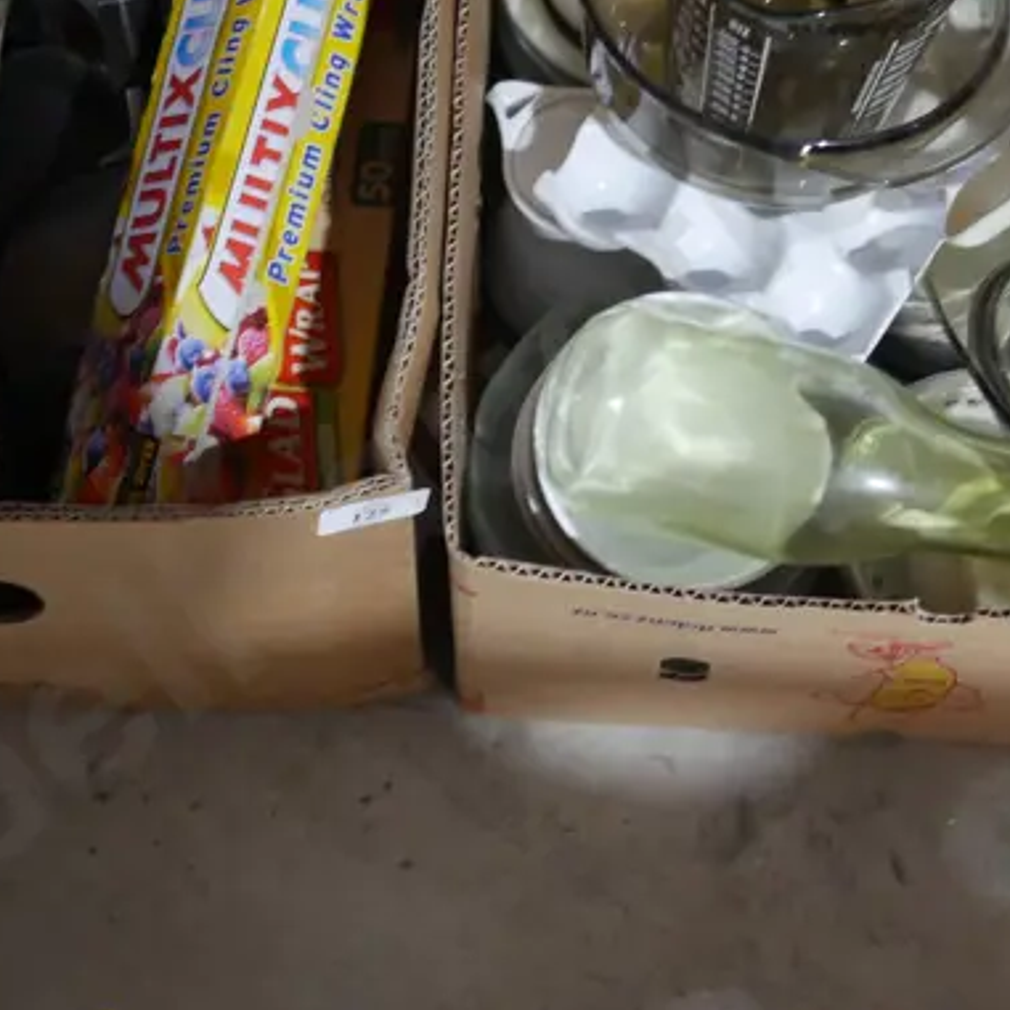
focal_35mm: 76
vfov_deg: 22.7
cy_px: 404
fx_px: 2509
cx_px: 512
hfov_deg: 22.8
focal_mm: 16
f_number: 3.6
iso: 1250
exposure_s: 1/60
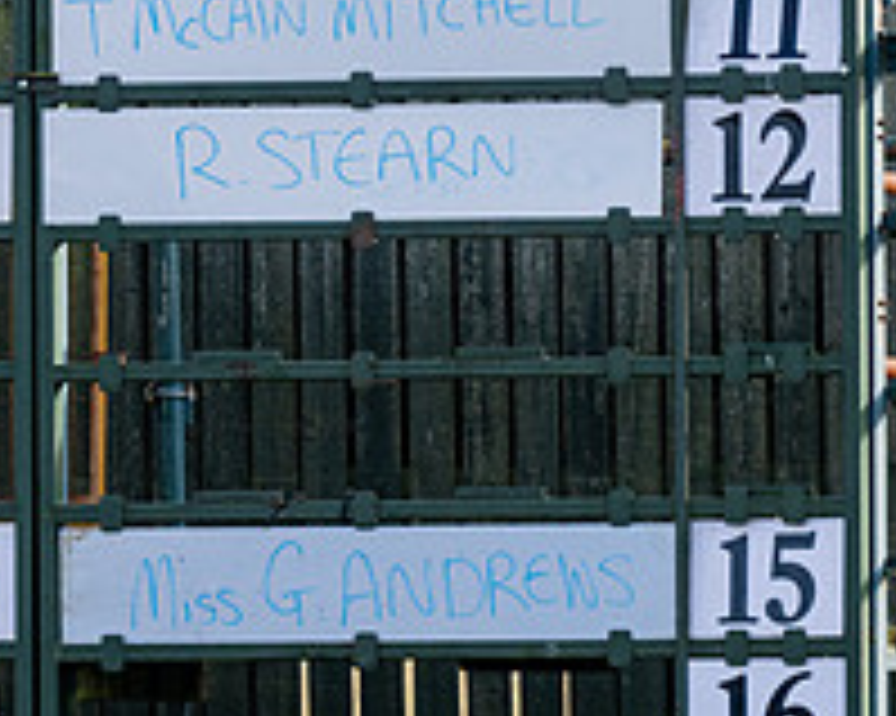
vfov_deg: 1.7
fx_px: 24385
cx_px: -277
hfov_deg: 2.1
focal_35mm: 920
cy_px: 311
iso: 320
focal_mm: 220
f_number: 4
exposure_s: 1/1250
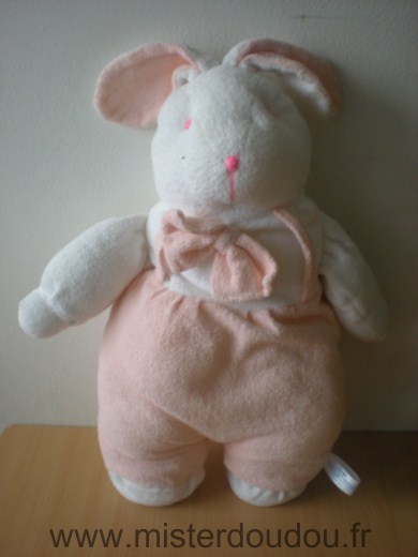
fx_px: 612
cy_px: 278
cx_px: 209
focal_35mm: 38
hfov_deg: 37.7
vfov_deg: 49.0
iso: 200
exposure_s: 1/17.6
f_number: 3.1
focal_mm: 6.3
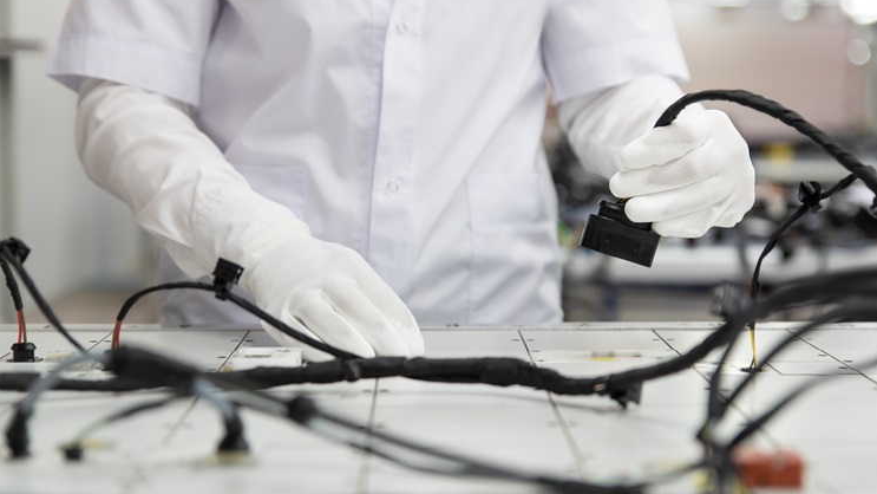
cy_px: 243
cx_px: 451
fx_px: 1628
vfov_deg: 17.2
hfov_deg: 30.2
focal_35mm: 70
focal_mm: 62
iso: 1000
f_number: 2.8
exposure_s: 1/500
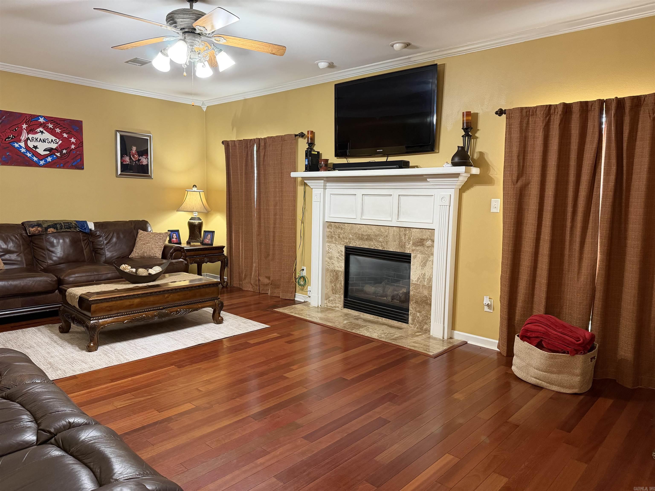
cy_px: 246
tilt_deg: -6.2
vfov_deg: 56.8
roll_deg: -1.5
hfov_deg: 71.6
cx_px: 328
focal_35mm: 24
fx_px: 454
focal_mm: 6.76
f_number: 1.78
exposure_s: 1/60
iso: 500
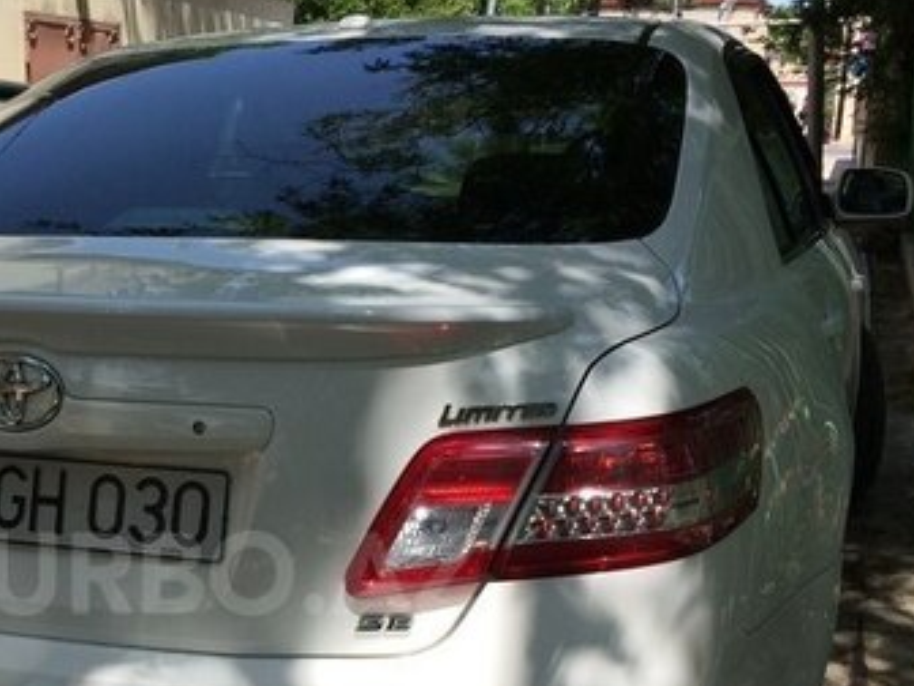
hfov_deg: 32.9
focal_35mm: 57
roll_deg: -0.8
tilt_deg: -19.7
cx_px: 199
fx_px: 1505
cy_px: 573
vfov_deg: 25.1
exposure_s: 1/1368
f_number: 2.2
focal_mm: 4.15
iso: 32
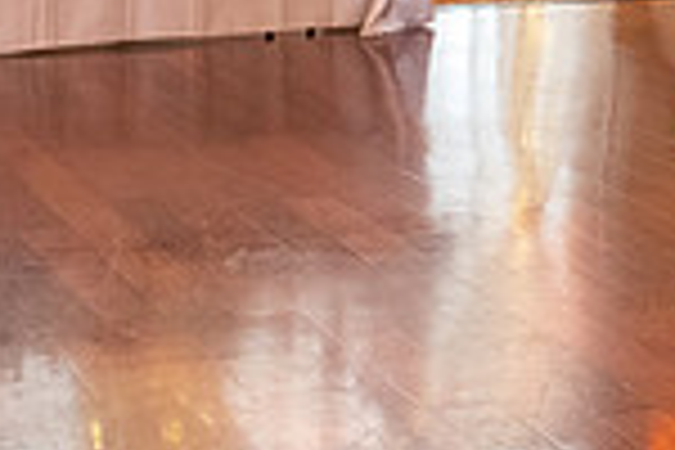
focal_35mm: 155
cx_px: 1076
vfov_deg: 8.7
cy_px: -223
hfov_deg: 12.5
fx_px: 2906
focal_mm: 40
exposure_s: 1/60
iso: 6400
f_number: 4
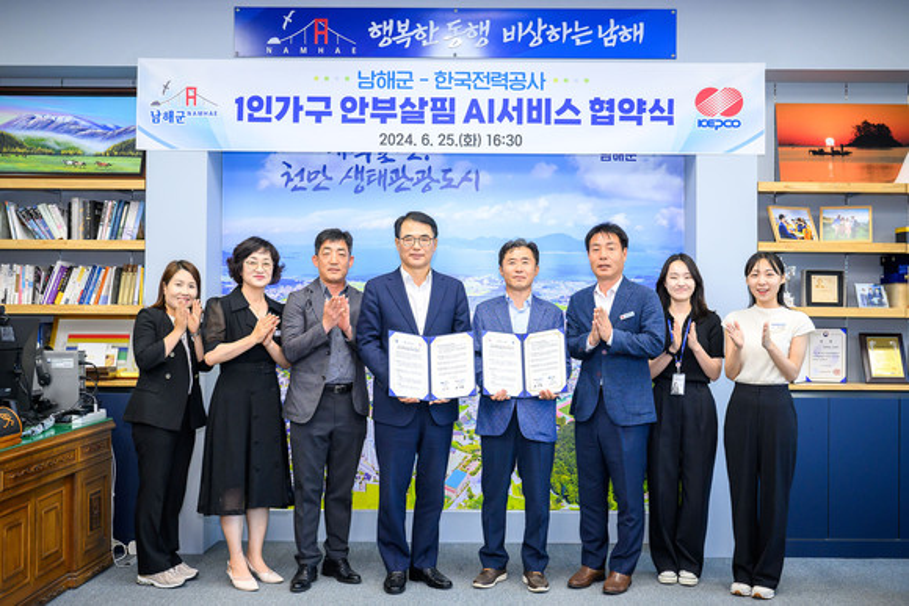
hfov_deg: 53.1
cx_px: 454
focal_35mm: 36
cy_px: 303
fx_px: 909
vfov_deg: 36.9
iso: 2000
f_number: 4
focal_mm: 36
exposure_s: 1/200
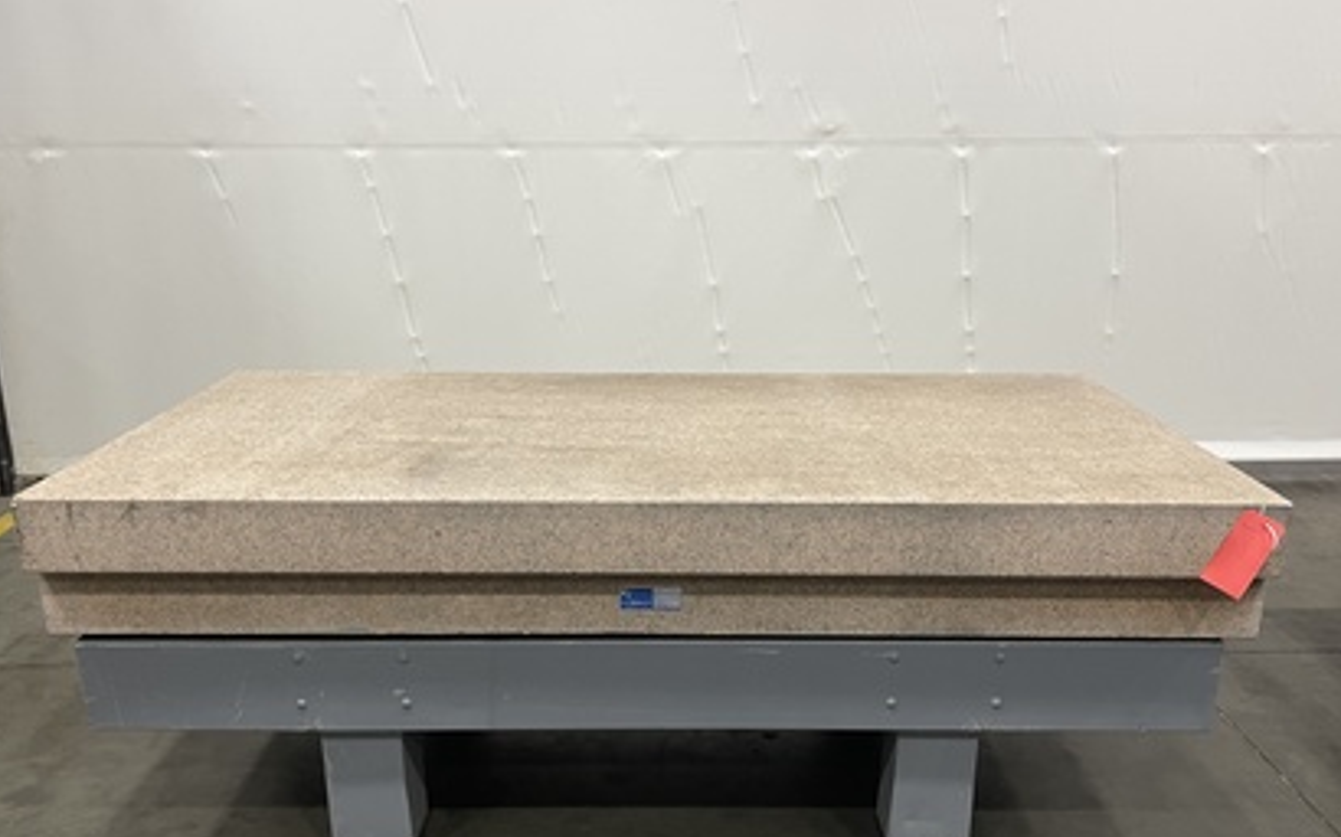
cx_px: 664
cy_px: 504
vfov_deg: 40.4
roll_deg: +0.6
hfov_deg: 61.2
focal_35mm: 31
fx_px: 1133
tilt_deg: -18.2
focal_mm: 5.1
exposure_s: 1/60
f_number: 1.6
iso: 250
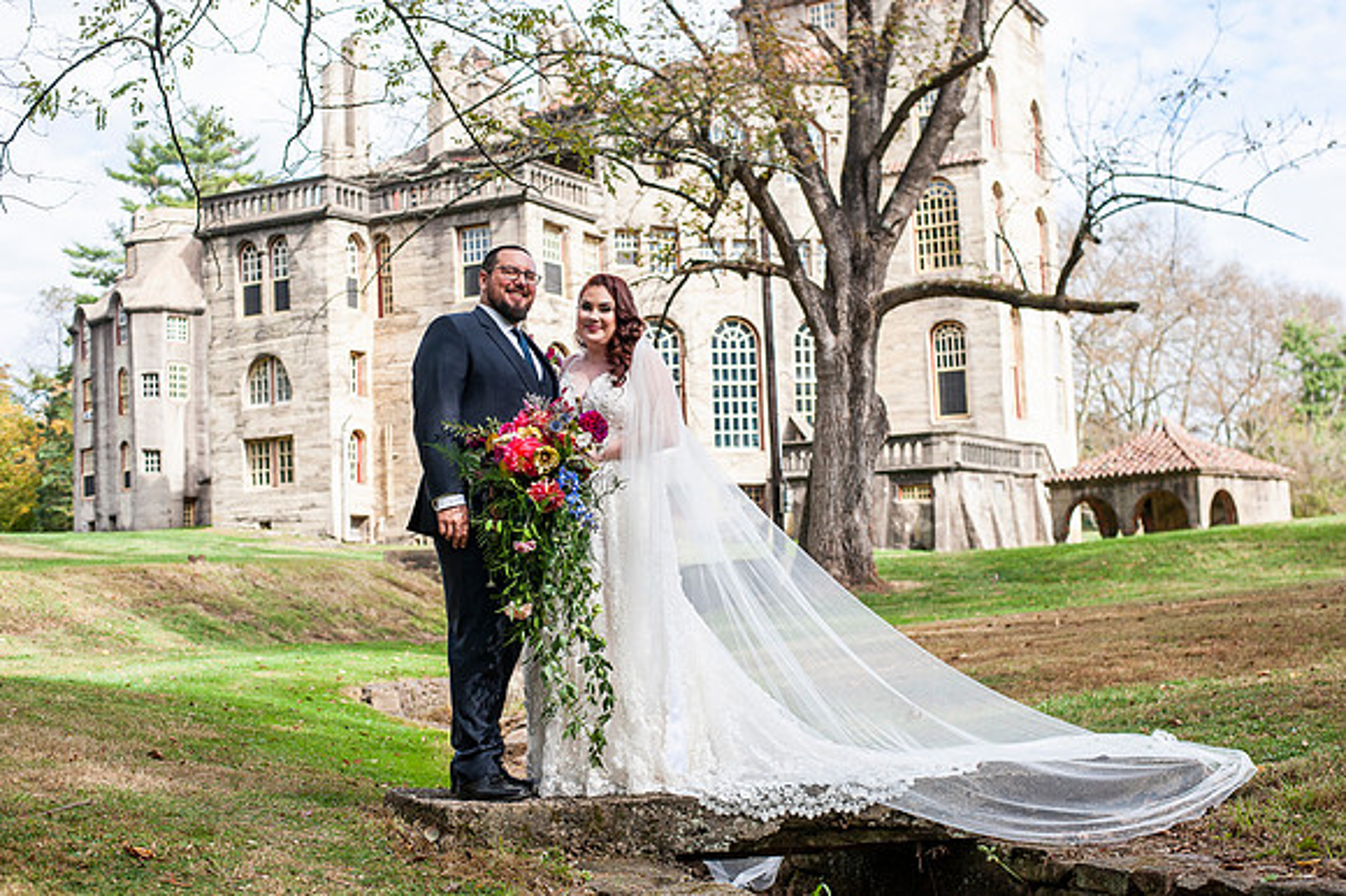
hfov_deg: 39.6
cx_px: 673
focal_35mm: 50
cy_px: 448
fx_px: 1868
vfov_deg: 27.0
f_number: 4
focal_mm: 50
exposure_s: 1/1600
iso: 400
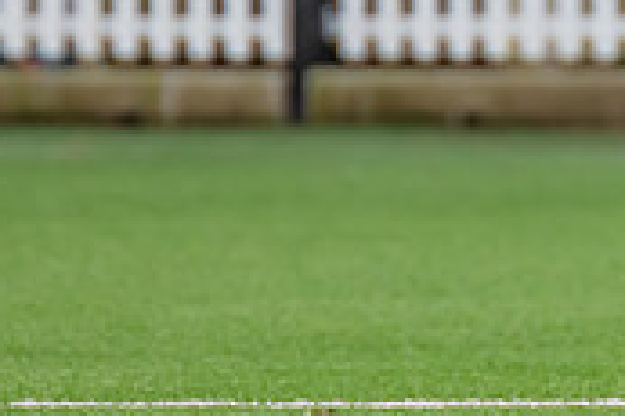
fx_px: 38348
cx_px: 1314
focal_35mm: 2211
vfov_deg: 0.6
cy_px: -340
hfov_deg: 0.9
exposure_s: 1/1250
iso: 800
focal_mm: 420
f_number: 5.6
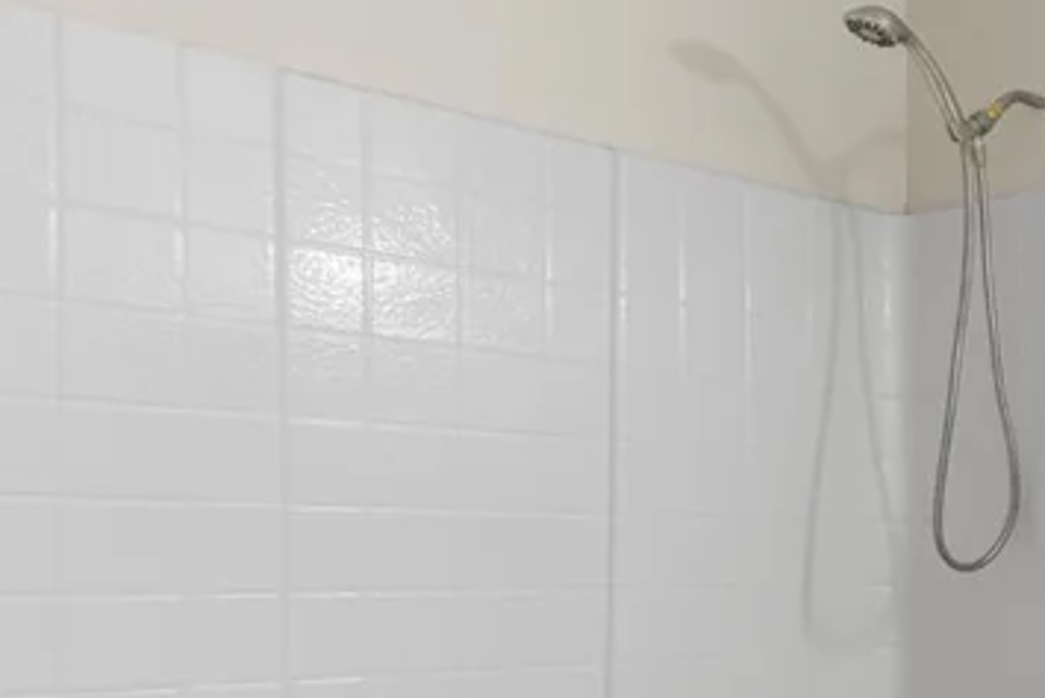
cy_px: 573
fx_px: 1423
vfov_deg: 26.9
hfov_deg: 30.0
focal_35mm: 49
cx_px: 1431
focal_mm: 17
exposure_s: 1/40
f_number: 8
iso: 400
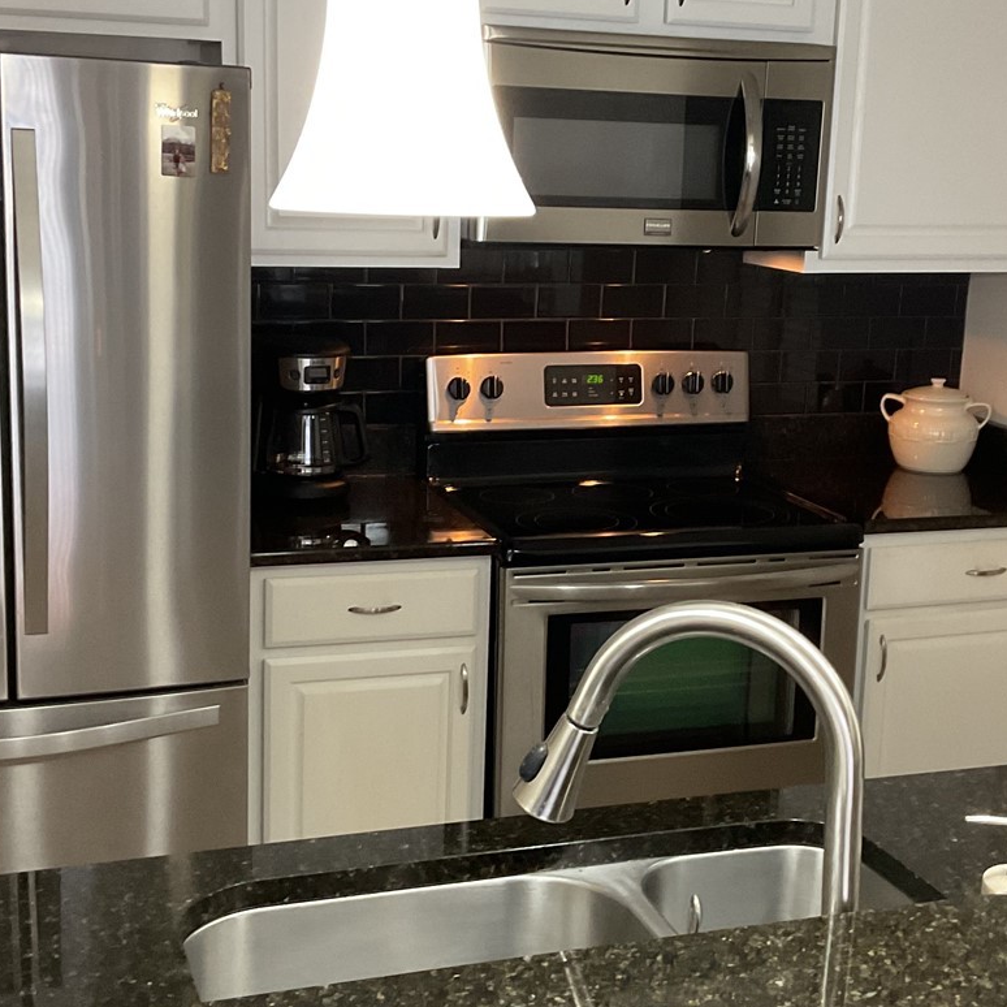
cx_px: 565
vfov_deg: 32.2
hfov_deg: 32.2
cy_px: 527
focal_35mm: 53
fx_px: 1744
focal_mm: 3
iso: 320
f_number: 1.8
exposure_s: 1/30
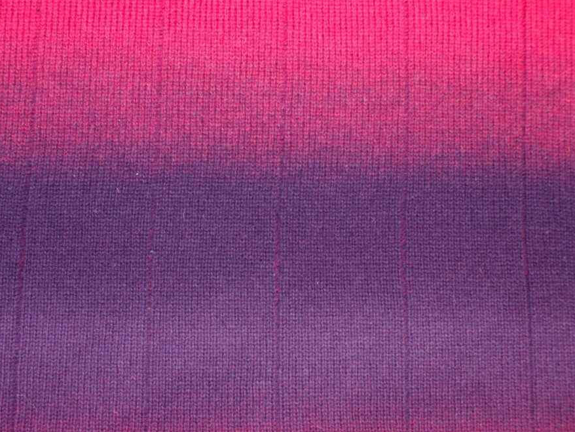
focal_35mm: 46
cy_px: 217
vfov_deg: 31.5
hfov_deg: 41.2
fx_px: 764
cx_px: 269
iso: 400
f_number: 5.6
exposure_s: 1/60
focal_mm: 28
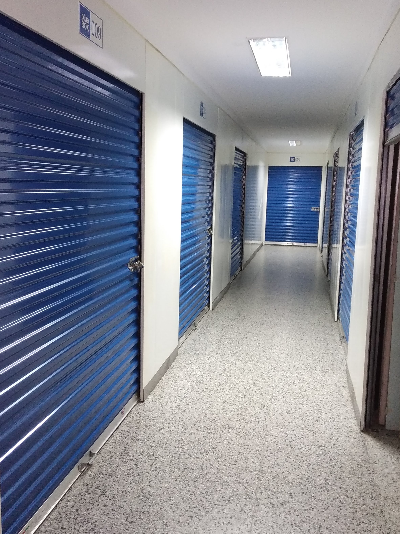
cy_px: 263
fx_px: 508
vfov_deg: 55.3
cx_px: 194
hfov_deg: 42.9
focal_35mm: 33
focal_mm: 3.82
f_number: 2.2
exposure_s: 1/17
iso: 640
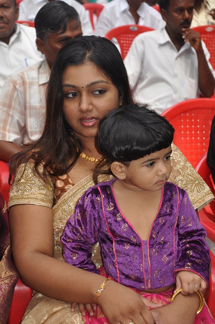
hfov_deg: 15.7
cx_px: 108
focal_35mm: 87
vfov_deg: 23.4
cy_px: 162
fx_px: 781
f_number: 5
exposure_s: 1/200
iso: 220
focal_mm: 58
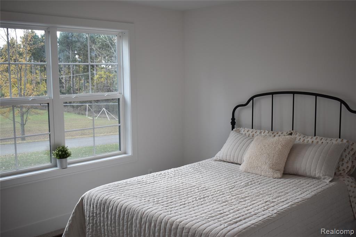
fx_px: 386
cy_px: 118
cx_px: 178
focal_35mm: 39
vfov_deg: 34.2
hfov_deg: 49.6
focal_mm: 26
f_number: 5
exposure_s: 1/250
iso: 400
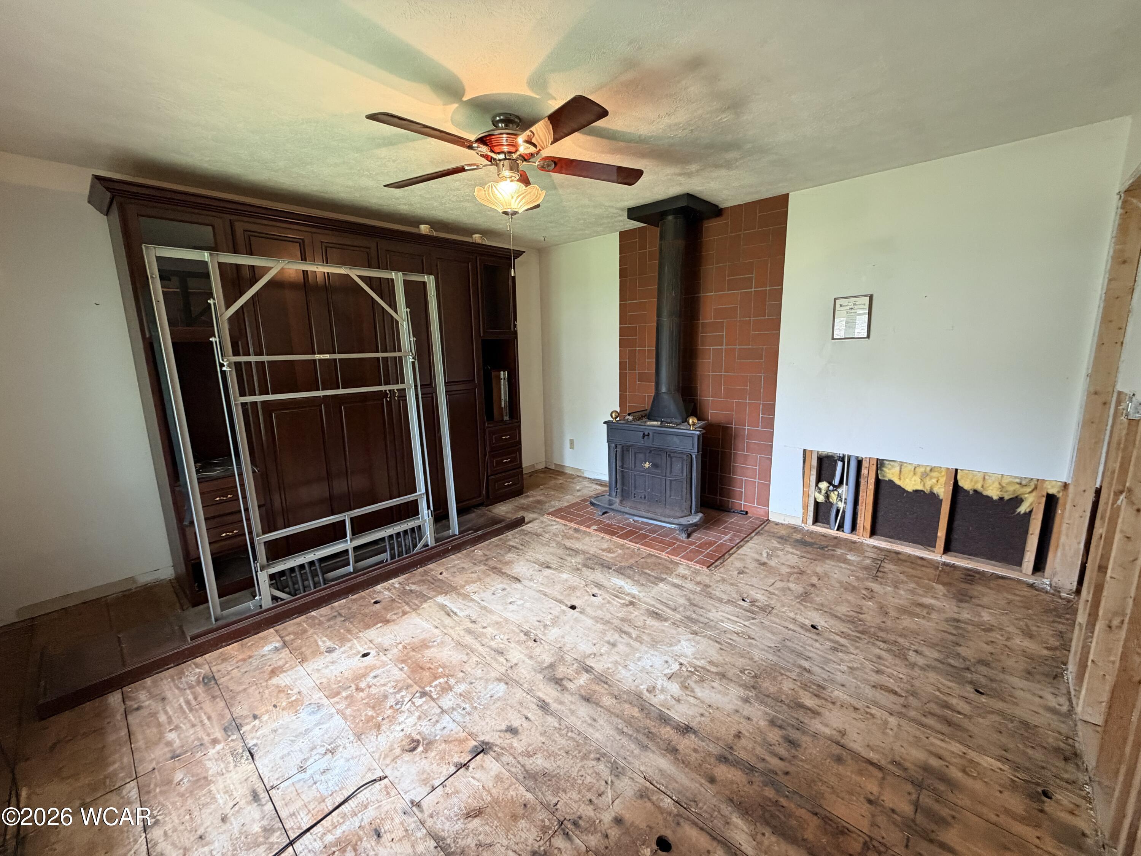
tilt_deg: -10.1
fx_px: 461
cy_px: 428
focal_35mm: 14
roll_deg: +2.0
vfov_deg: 85.7
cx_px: 570
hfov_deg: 102.1
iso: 250
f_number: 2.2
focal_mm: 2.22
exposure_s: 1/60
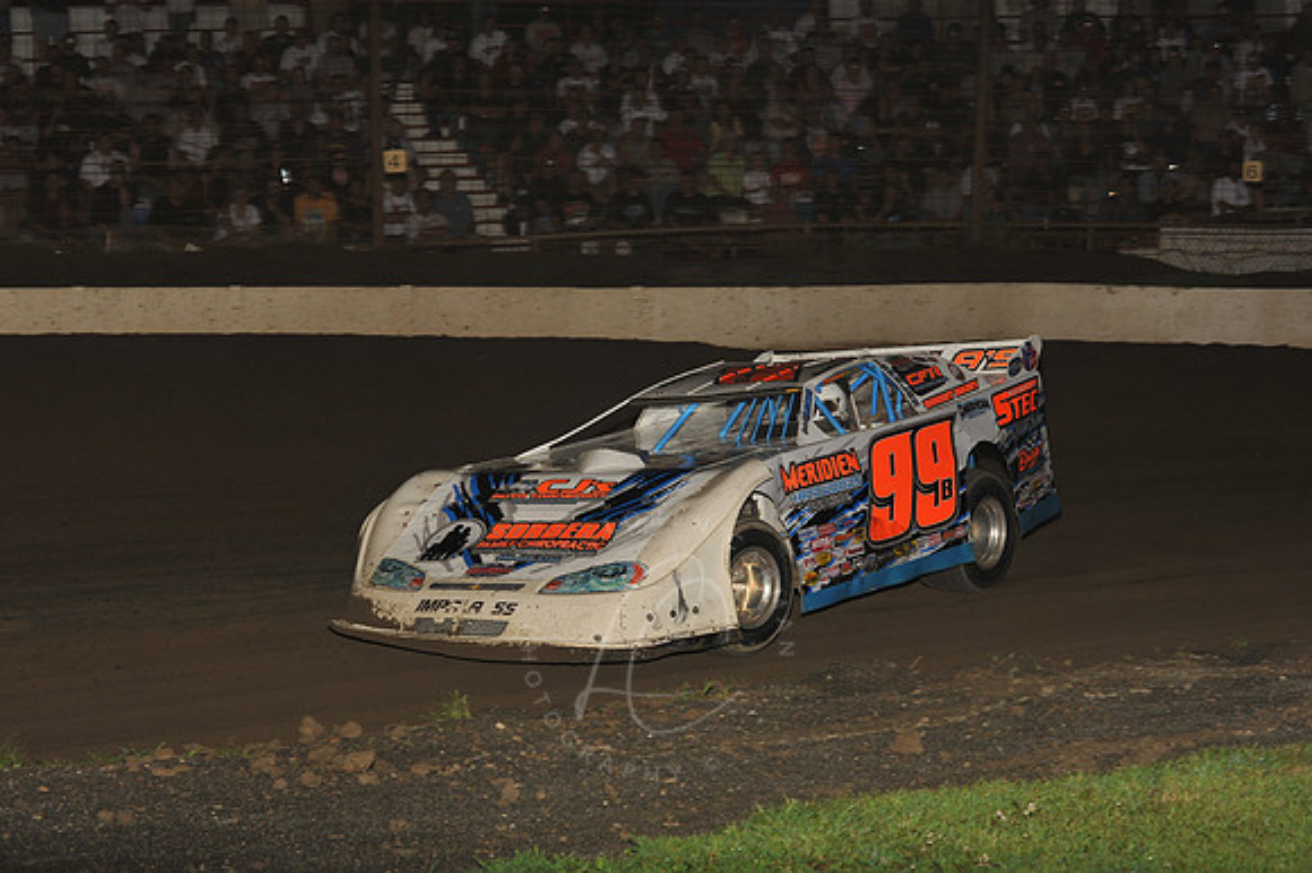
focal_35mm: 92
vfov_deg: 14.8
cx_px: 656
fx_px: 3351
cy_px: 436
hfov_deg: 22.2
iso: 640
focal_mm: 92
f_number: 7.1
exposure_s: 1/320
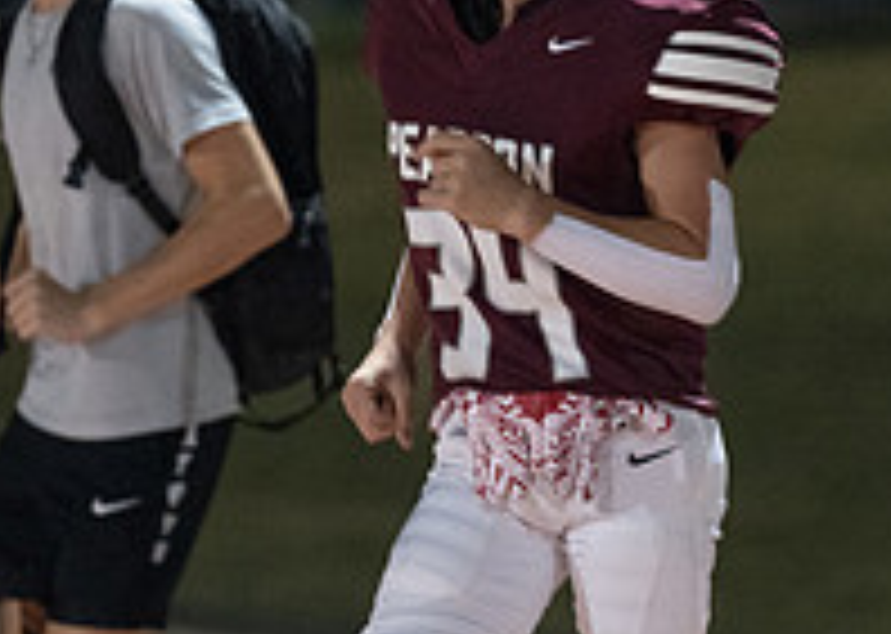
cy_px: 396
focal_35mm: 621
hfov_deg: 3.3
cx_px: 573
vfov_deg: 2.3
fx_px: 15698
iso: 4000
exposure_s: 1/320
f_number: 3.2
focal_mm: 200
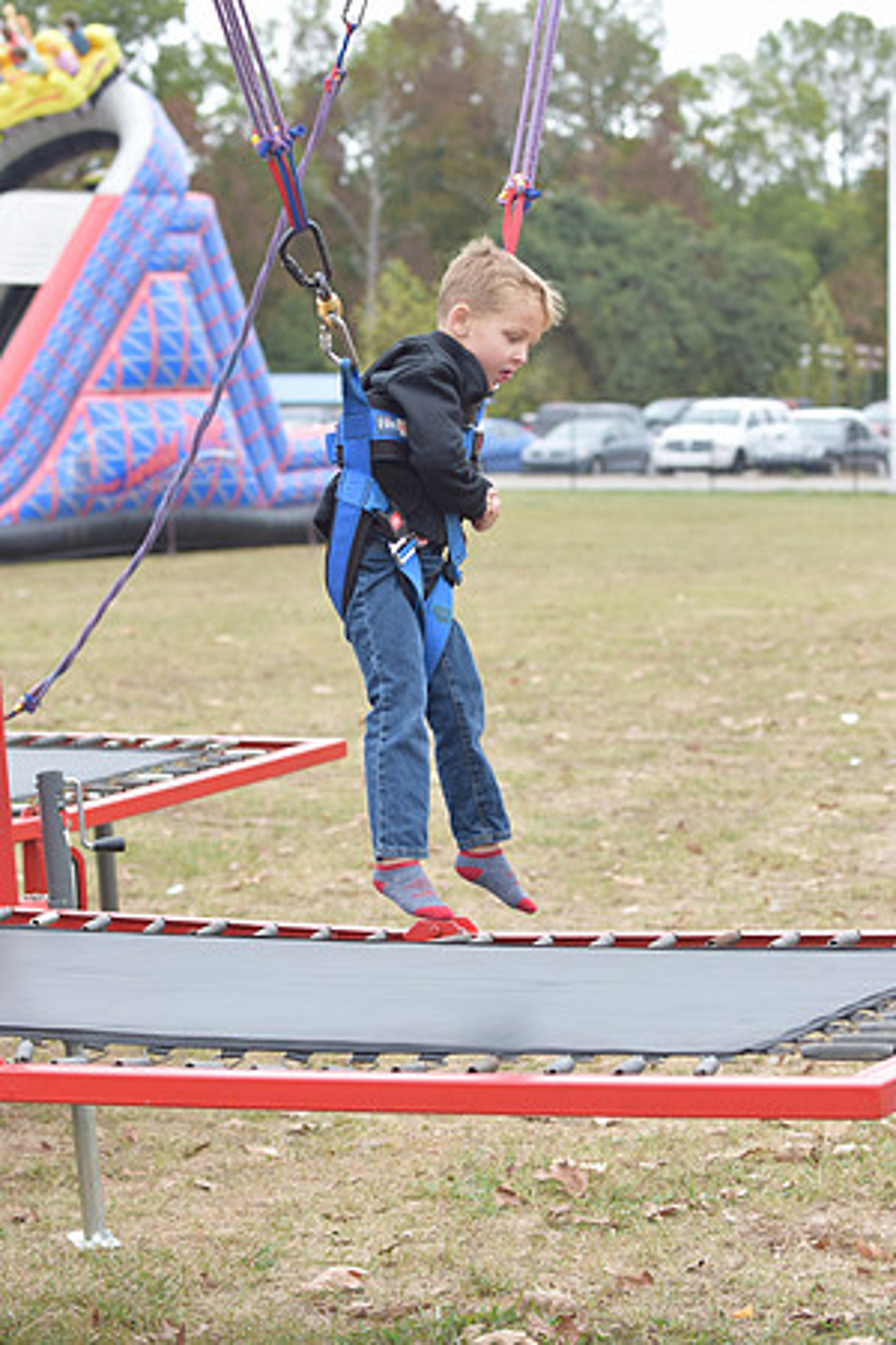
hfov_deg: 13.0
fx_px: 3920
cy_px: 672
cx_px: 448
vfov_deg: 19.5
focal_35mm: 105
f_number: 3.5
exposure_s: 1/400
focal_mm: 70
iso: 200
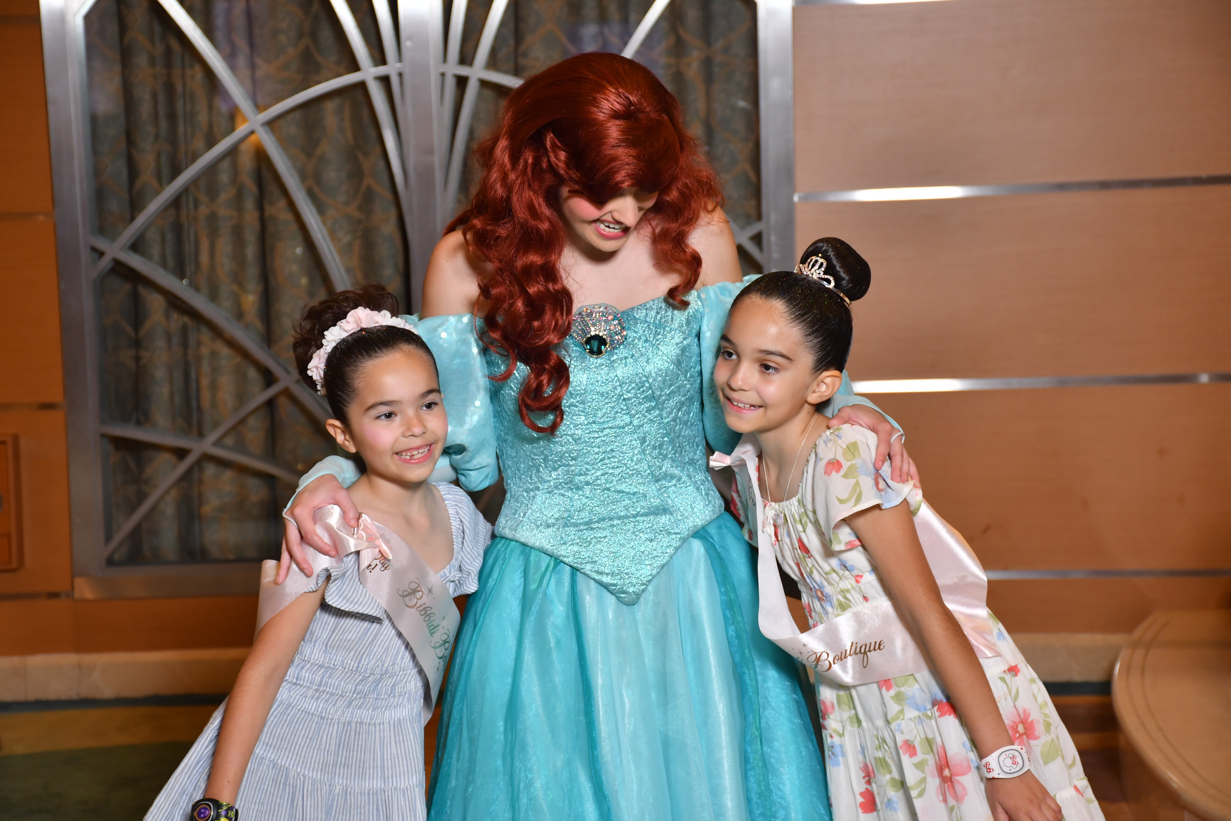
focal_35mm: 90
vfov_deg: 15.2
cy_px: 410
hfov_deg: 22.6
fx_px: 3077
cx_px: 616
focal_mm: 60
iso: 500
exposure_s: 1/60
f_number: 5.6
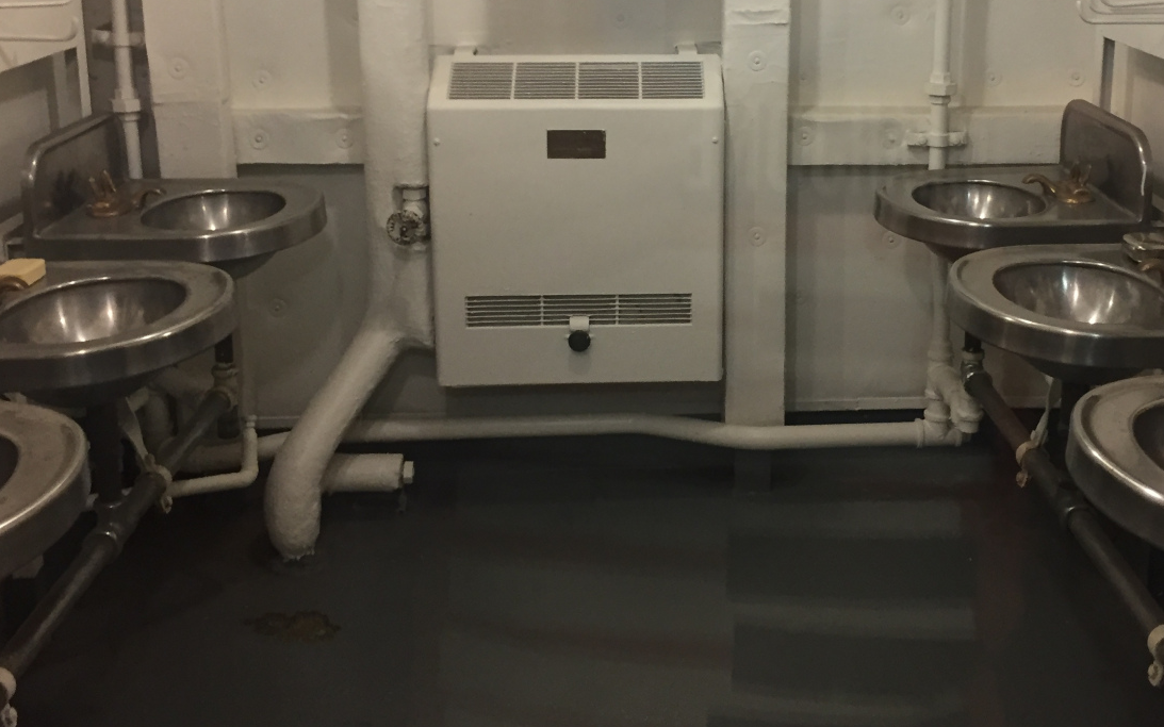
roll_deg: +0.4
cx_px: 701
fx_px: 1427
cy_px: 188
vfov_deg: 28.2
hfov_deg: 44.1
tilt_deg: -12.6
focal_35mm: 45
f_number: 2.2
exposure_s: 1/30
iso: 125
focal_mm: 4.15
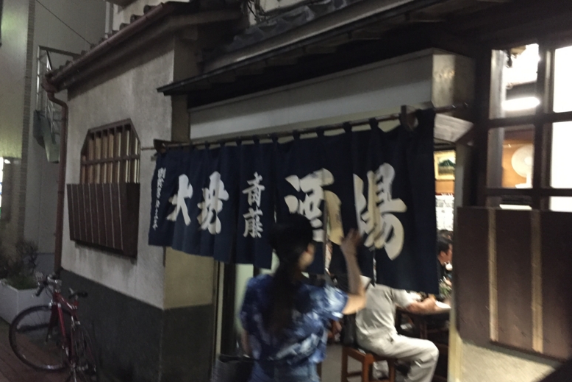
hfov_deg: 60.3
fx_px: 493
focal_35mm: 31
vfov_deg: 42.3
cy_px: 200
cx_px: 286
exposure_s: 1/15
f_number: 2.2
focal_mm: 4.15
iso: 320
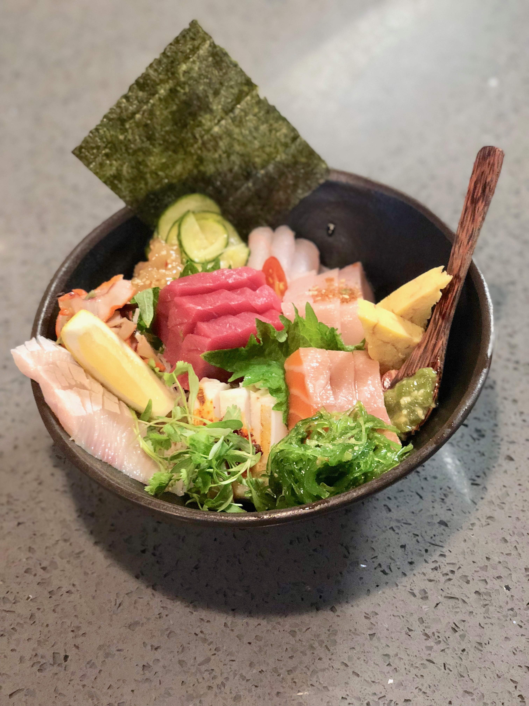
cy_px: 353
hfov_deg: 28.0
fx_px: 1060
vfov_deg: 36.8
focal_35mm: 52
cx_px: 264
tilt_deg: -50.1
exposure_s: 1/11
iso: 160
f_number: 2.4
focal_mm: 6
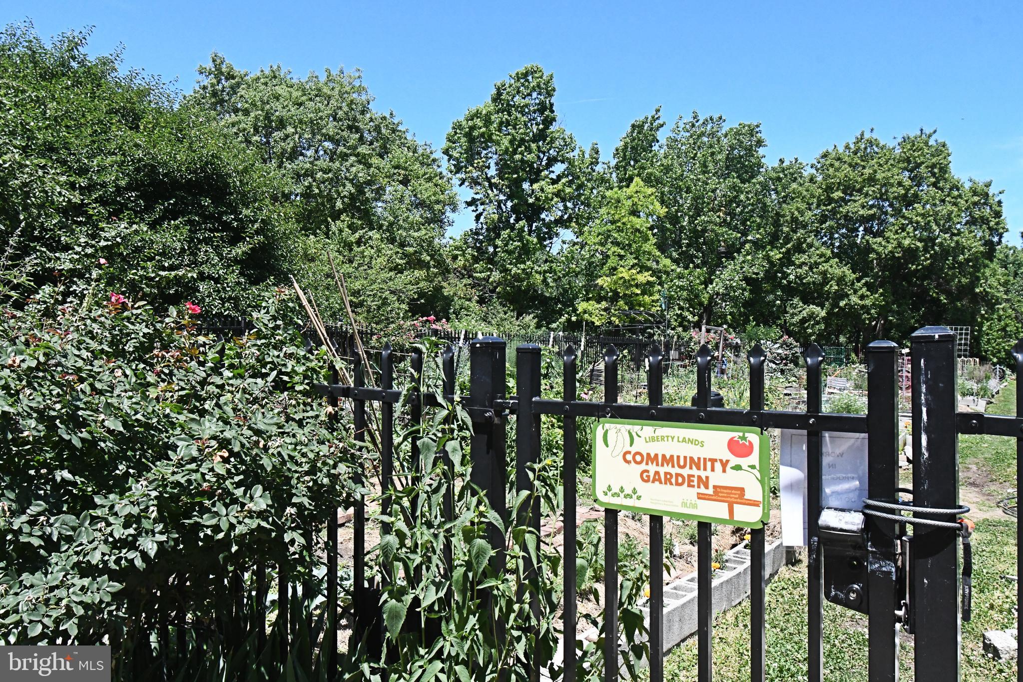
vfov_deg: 47.9
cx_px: 512
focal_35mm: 27
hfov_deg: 67.4
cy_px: 341
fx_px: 767
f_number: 11
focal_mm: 18
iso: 4000
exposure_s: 1/3200
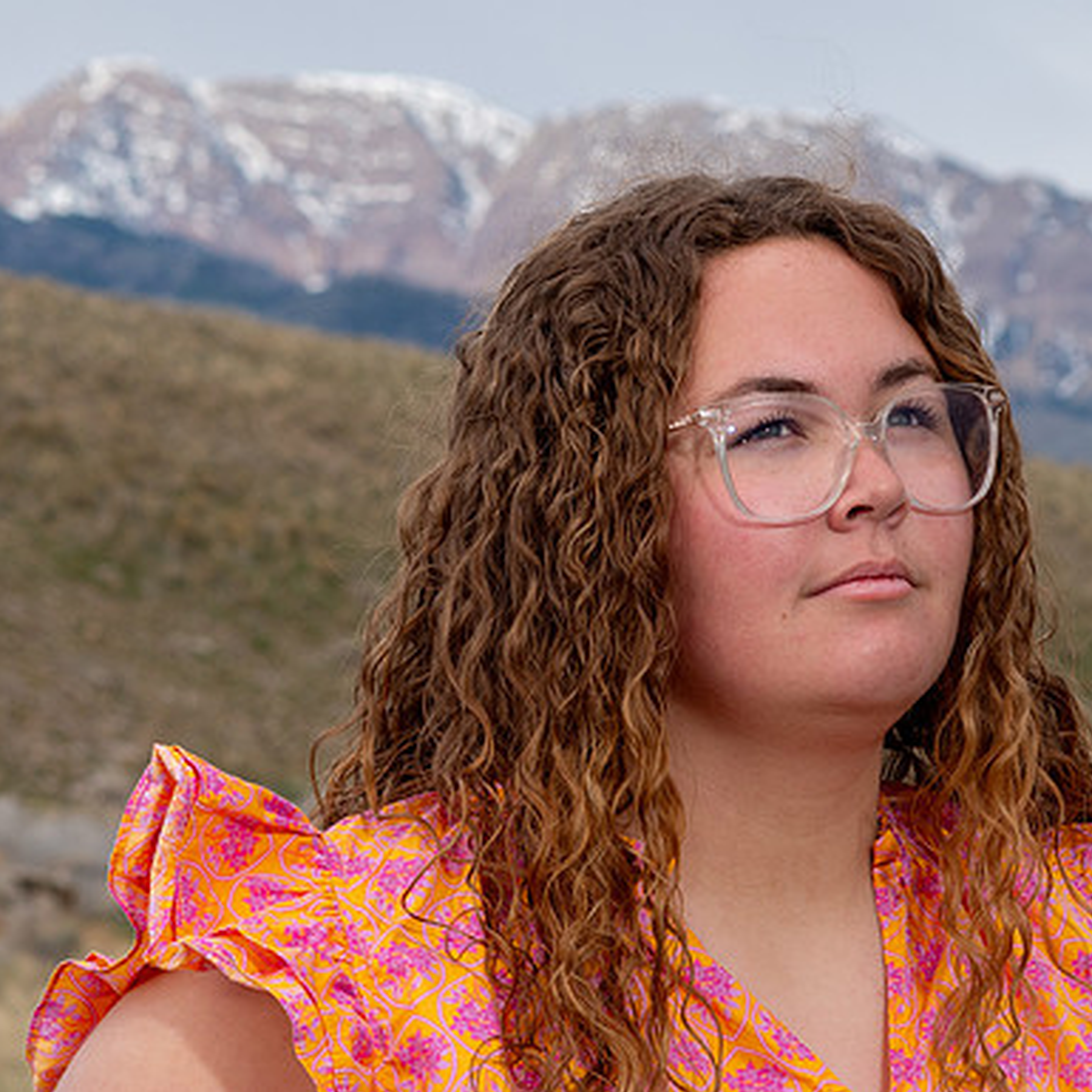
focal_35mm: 216
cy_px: 422
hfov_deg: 8.1
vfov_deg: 8.1
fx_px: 7709
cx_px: 626
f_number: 11
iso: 200
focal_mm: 85
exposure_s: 1/80
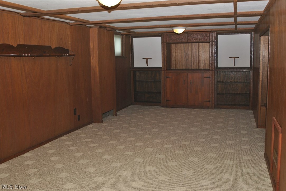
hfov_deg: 53.1
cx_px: 143
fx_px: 286
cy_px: 96
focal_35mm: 36
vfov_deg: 36.9
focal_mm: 24
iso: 200
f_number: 4.5
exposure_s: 1/60
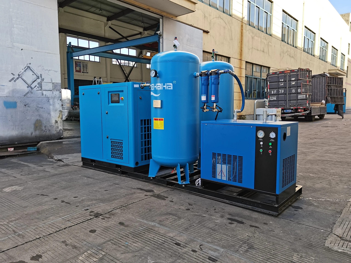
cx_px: 176
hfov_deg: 65.3
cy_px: 132
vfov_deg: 51.4
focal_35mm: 27
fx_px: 274
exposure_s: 1/242
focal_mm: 4.94
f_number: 1.9
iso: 50
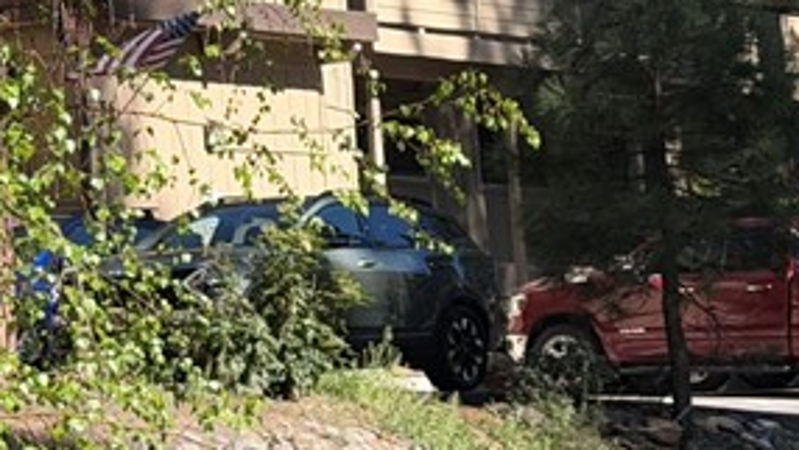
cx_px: -481
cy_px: 28
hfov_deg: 11.0
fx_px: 3963
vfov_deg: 6.5
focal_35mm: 187
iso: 64
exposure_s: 1/2146
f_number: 1.78
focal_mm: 6.76
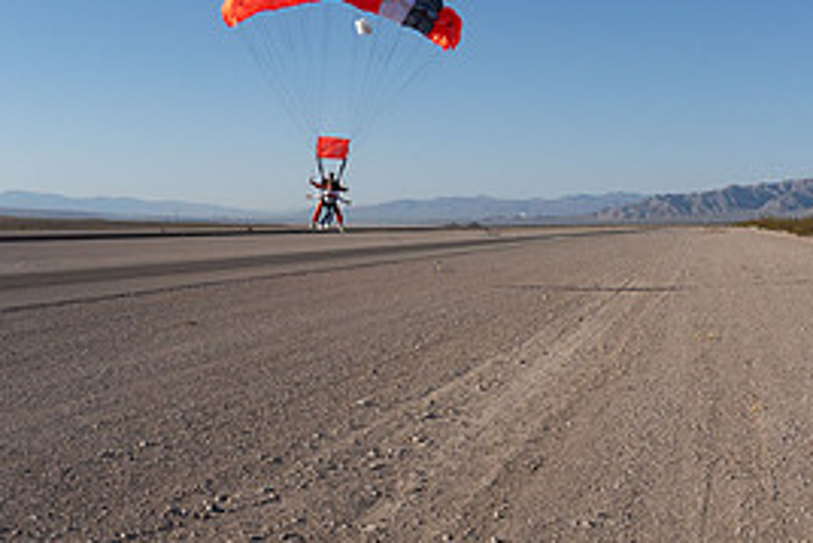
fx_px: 1175
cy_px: 217
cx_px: 312
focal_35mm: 52
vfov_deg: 26.0
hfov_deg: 38.0
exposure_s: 1/2000
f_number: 11
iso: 800
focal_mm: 24
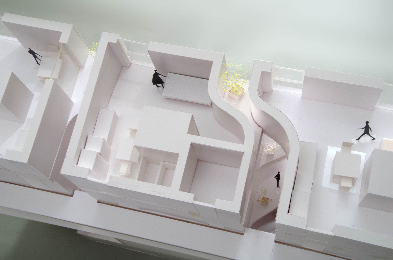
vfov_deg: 25.0
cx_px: 196
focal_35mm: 54
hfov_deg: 36.9
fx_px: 588
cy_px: 130
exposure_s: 4
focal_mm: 36
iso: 400
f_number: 29
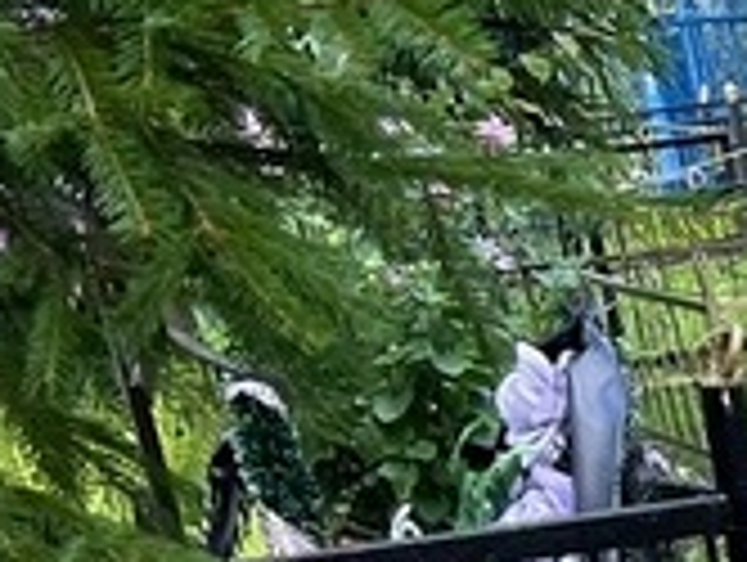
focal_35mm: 160
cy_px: 1596
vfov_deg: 8.1
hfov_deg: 10.7
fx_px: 3458
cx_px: 1737
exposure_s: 1/370
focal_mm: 5.7
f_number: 1.5
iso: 50
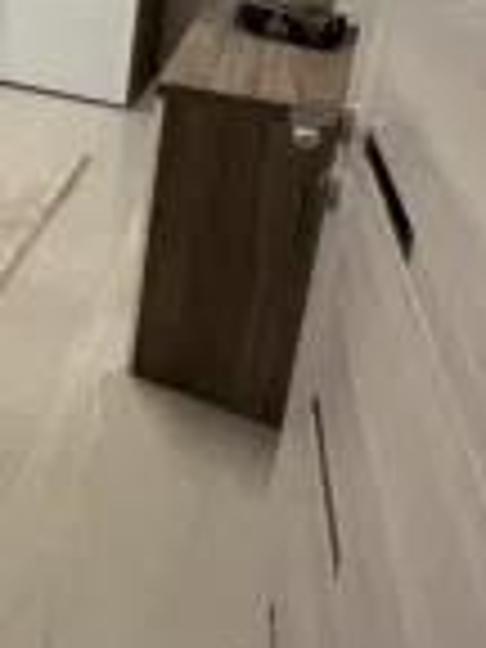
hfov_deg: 30.7
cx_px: -153
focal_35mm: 36
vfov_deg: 44.6
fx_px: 674
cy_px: 18
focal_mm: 1.57
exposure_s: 1/50
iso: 160
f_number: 1.8
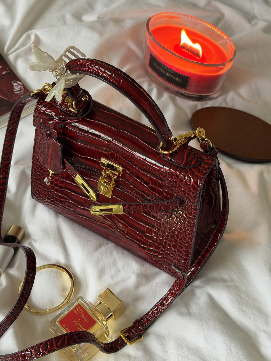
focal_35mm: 48
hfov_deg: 30.3
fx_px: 501
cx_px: 136
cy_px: 180
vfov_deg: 39.7
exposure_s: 1/60
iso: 200
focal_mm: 6.76
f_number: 1.78
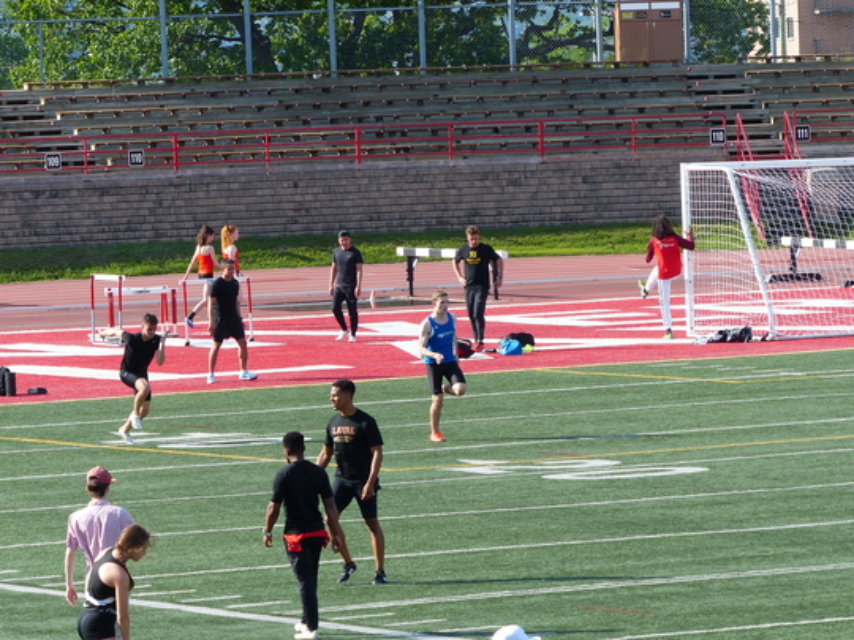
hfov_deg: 6.3
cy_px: 320
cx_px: 427
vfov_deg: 4.7
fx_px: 7796
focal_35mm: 316
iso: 100
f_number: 4
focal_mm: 56.9
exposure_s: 1/500
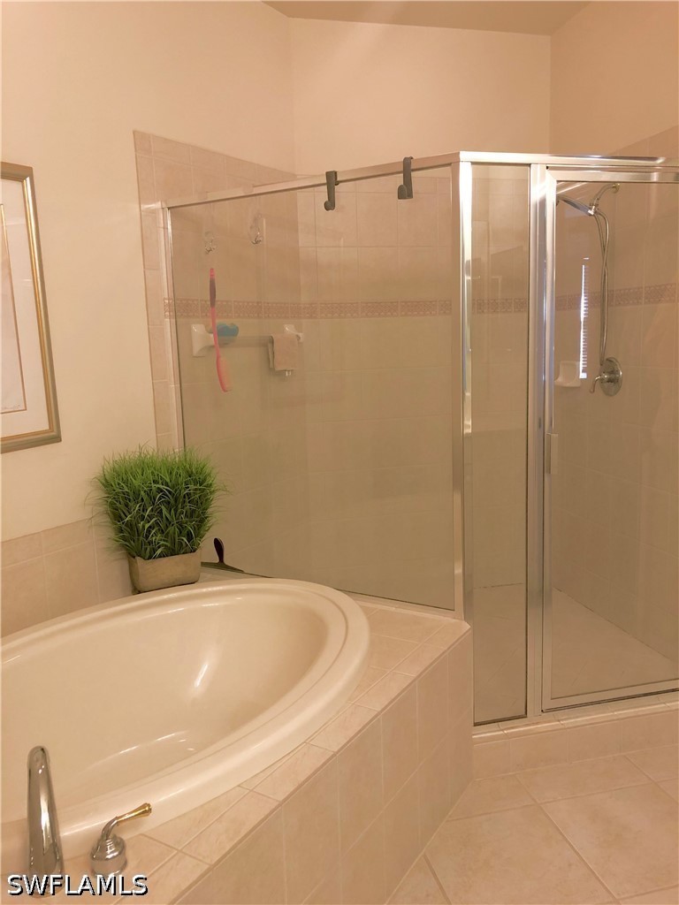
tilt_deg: -8.6
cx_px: 340
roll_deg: +1.4
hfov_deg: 49.7
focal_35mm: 28
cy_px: 452
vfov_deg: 63.4
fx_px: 732
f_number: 1.8
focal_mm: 3.99
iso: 40
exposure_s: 1/15
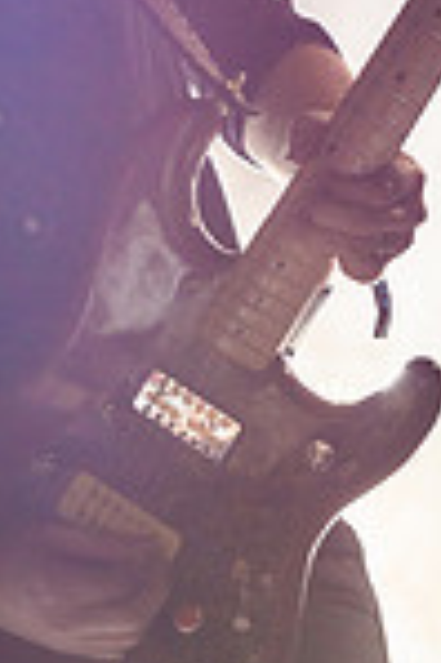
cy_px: 338
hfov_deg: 8.1
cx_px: 236
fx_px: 3112
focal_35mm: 169
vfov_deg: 12.2
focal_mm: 56
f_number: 5
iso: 1000
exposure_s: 1/320
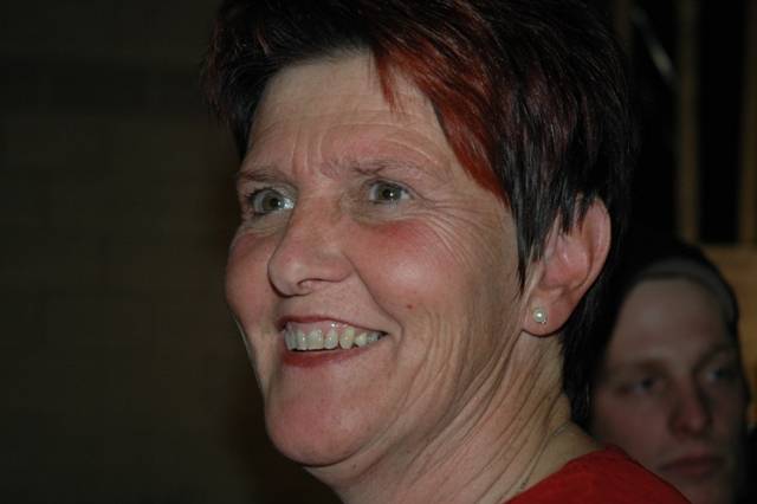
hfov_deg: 24.2
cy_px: 252
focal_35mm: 84
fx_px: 1765
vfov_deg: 16.2
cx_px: 378
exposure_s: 1/60
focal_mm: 56
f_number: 4.5
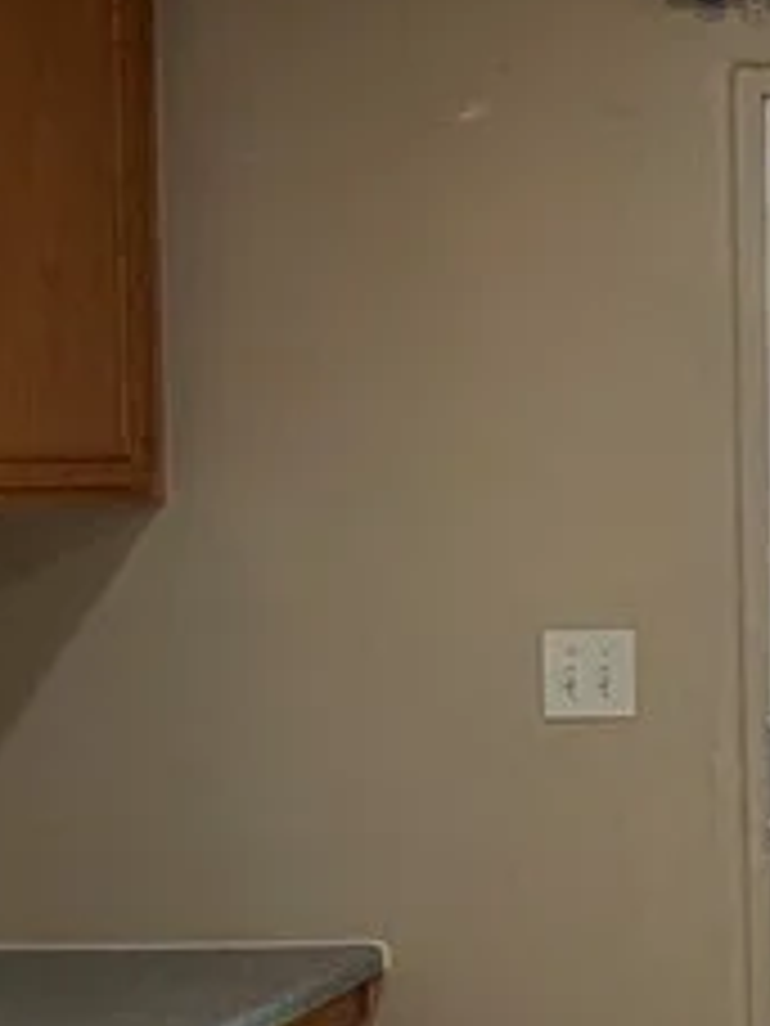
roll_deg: +1.1
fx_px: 1869
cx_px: 1409
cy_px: 490
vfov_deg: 30.7
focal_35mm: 63
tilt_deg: +0.9
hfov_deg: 18.1
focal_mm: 2.22
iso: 125
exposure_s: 1/120
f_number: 2.2
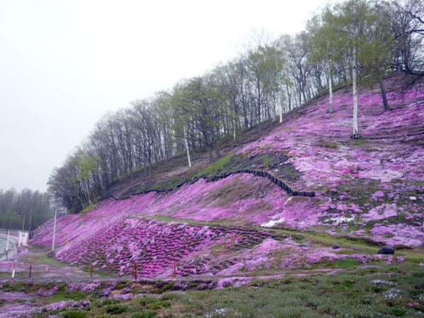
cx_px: 212
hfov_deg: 49.0
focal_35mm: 38
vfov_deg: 37.7
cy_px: 159
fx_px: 465
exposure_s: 1/125
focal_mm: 6.3
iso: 100
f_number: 2.9
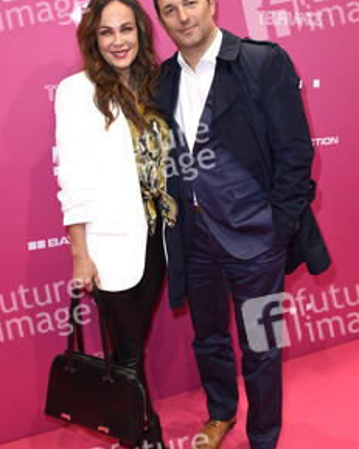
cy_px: 238
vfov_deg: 46.8
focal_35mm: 39
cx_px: 180
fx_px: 518
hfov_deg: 38.2
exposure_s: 1/160
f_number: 6.3
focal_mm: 20
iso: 640
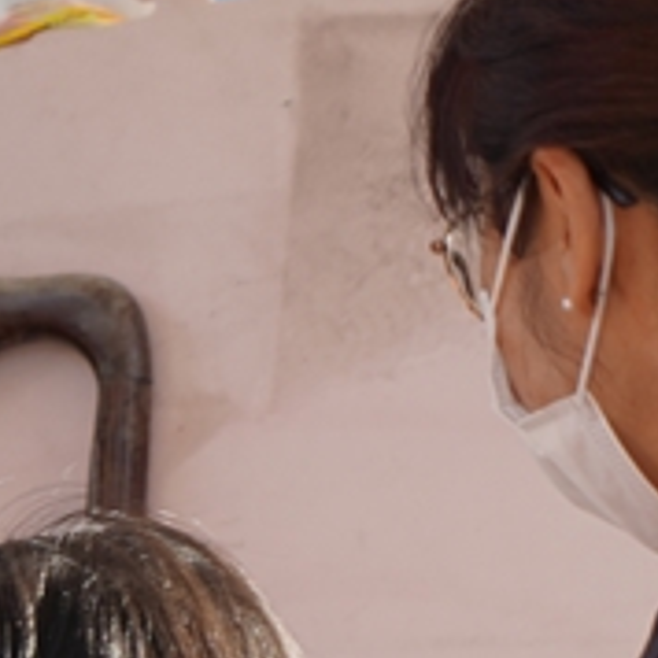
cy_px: 791
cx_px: -606
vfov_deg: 4.3
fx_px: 8645
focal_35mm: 402
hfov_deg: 4.3
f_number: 4.5
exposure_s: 1/125
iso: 100
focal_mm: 70
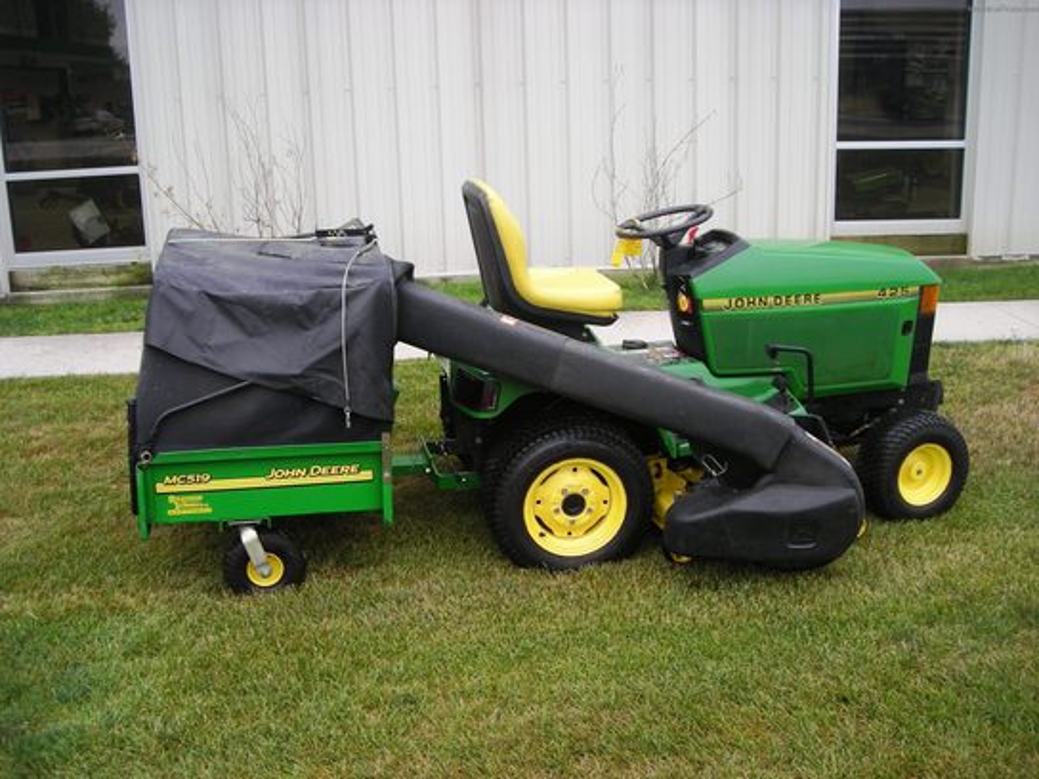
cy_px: 390
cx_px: 520
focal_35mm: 38
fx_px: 1141
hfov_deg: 49.0
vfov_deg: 37.7
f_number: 3.2
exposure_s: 1/66.6
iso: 50
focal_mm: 6.3
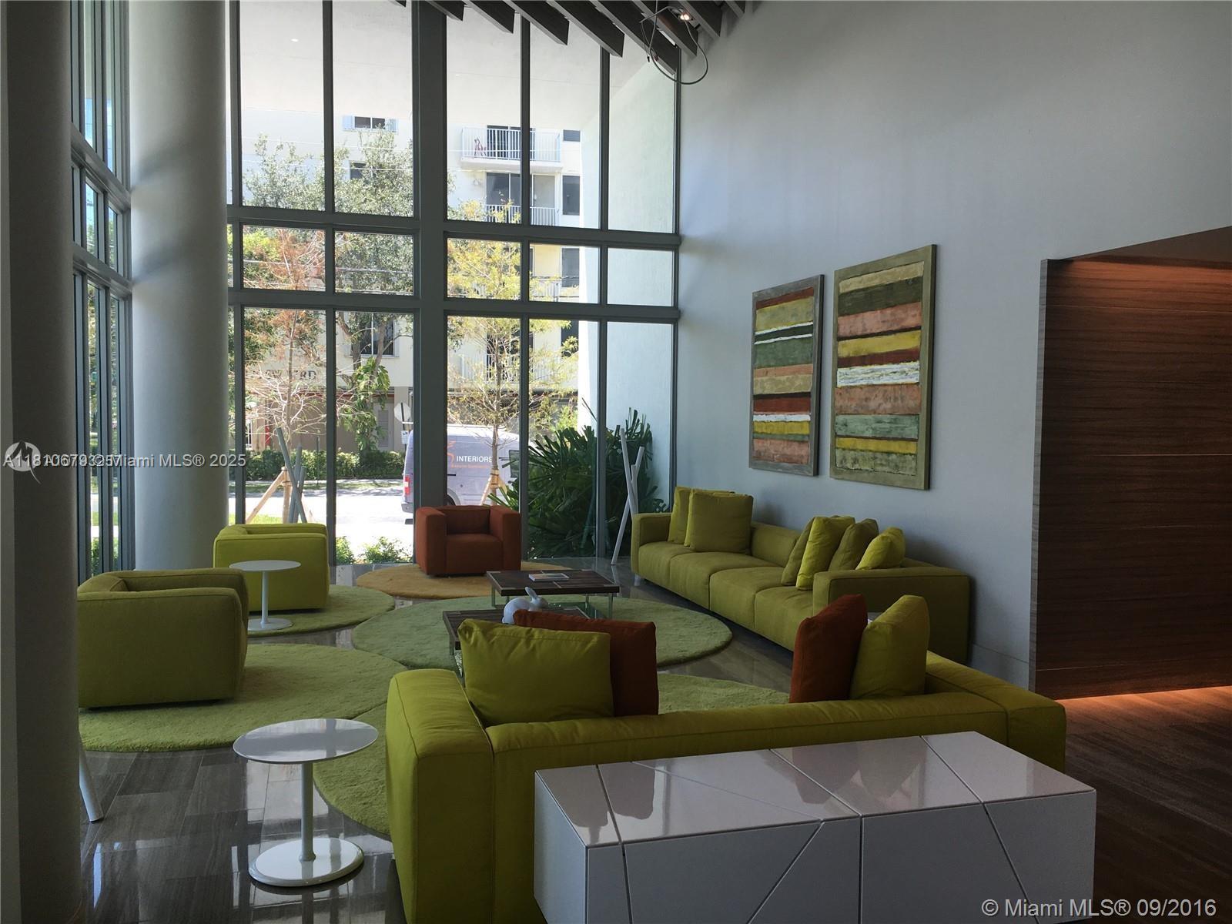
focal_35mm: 29
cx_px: 616
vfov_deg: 48.2
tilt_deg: -3.2
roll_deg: -1.0
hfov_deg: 61.7
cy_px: 462
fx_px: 1032
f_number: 2.2
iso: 25
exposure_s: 1/158
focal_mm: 4.15
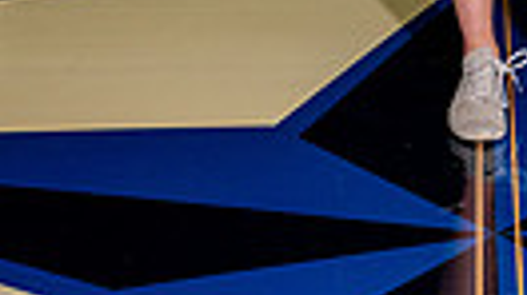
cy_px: -522
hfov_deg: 14.1
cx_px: 531
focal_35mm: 150
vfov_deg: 7.3
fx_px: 2094
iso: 800
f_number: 7.1
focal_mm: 42
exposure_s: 1/320
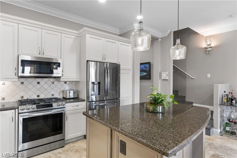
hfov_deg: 84.0
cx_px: 118
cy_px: 79
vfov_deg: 61.9
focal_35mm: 20
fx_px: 132
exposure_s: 1/6
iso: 400
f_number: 8
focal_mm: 20
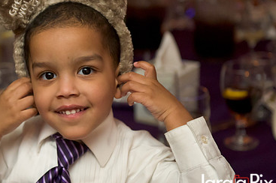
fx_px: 751
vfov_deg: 13.9
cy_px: 69
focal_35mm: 98
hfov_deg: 20.7
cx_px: 81
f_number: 3.2
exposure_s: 1/125
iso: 3200
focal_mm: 62
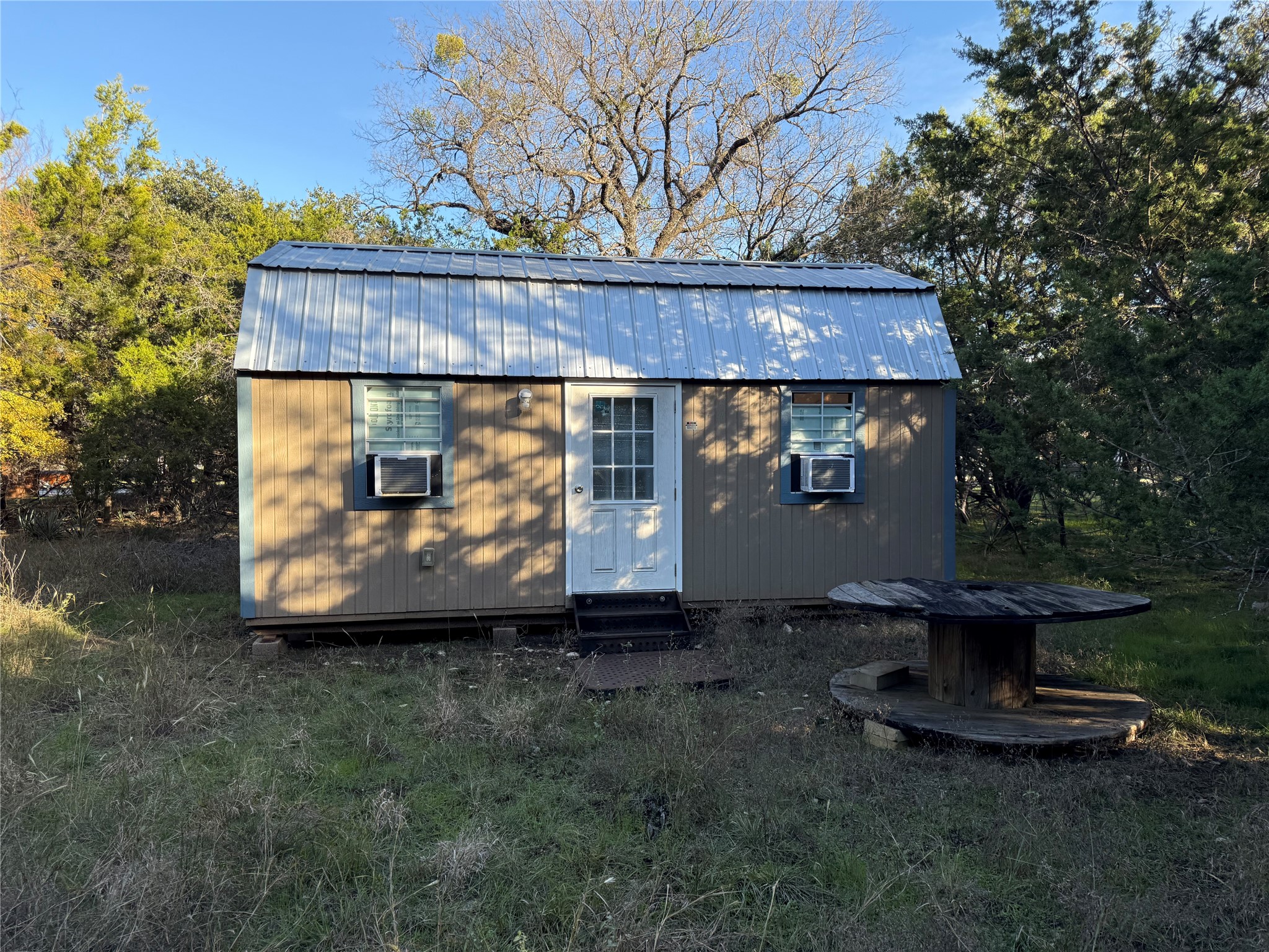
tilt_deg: -1.4
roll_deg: +0.8
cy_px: 476
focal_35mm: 24
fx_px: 880
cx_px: 634
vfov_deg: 56.8
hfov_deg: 71.6
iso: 100
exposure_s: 1/1075
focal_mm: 6.76
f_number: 1.78
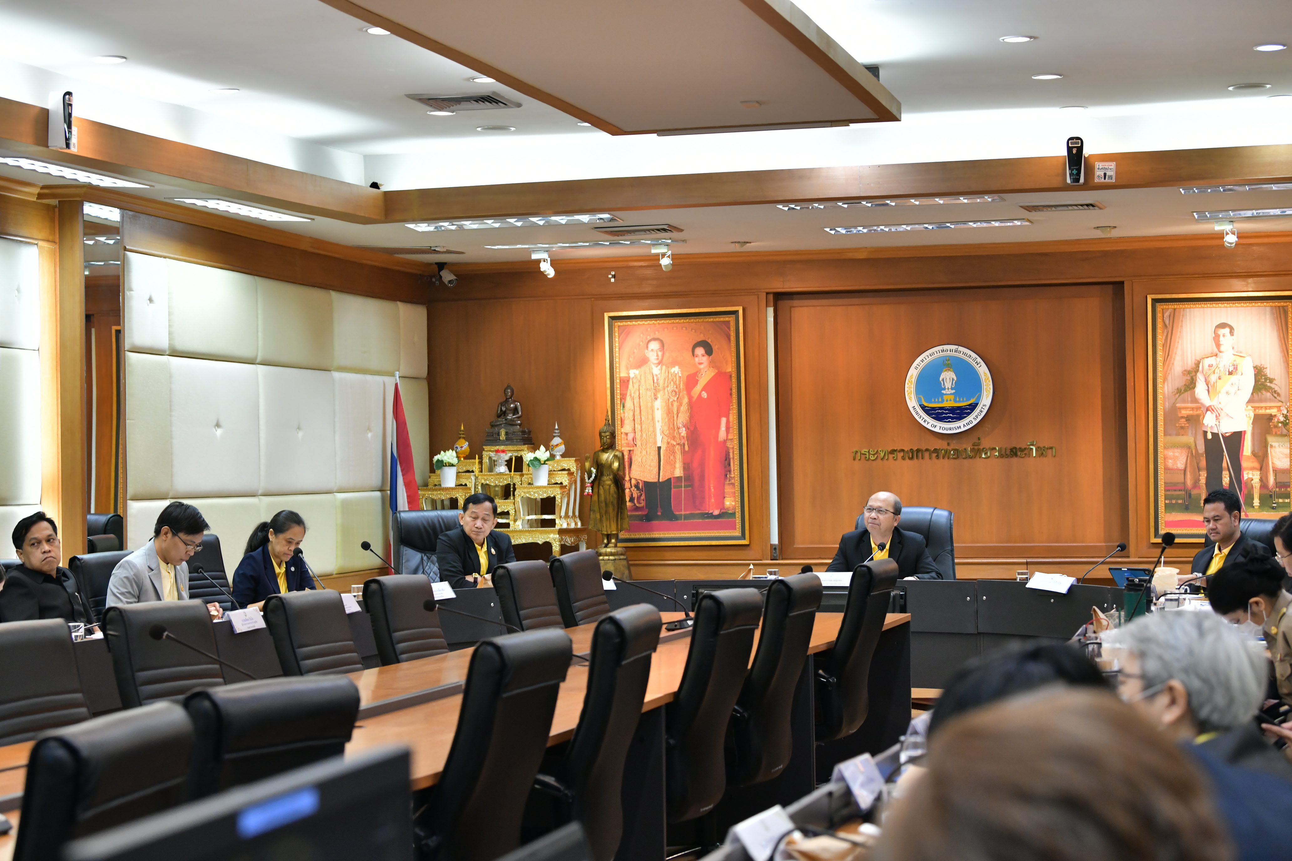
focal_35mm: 70
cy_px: 430
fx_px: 2512
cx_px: 646
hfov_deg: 28.8
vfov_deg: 19.5
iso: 1600
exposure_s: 1/100
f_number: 5
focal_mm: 70
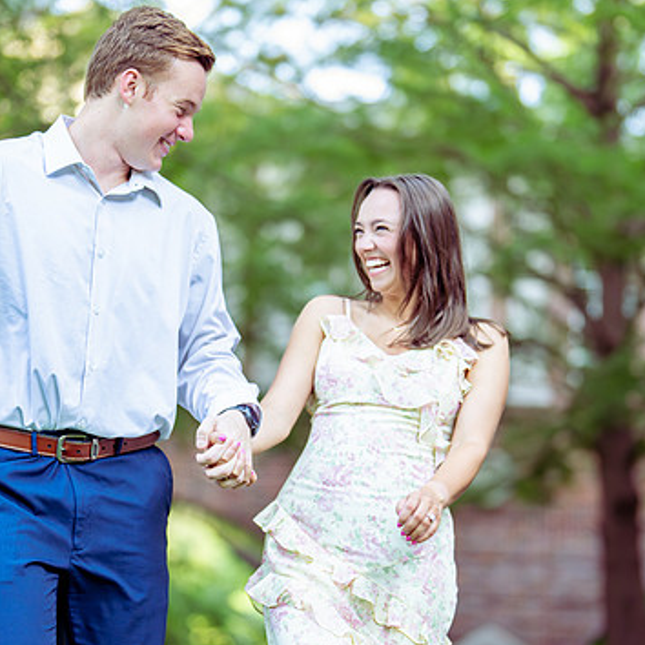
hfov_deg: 16.9
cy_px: 388
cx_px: 301
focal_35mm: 103
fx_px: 2171
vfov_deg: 16.9
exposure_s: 1/1000
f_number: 1.2
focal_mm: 50
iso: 500
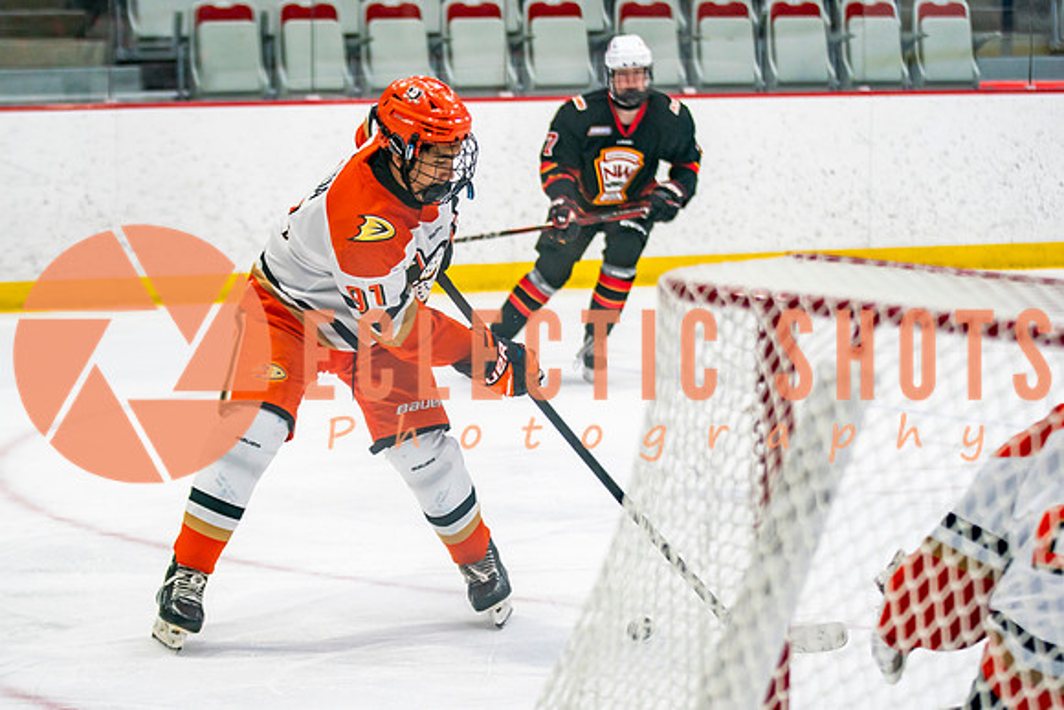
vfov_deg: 9.5
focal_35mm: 145
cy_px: 373
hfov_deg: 14.1
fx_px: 4281
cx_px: 369
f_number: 2.8
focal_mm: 100
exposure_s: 1/640
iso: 800
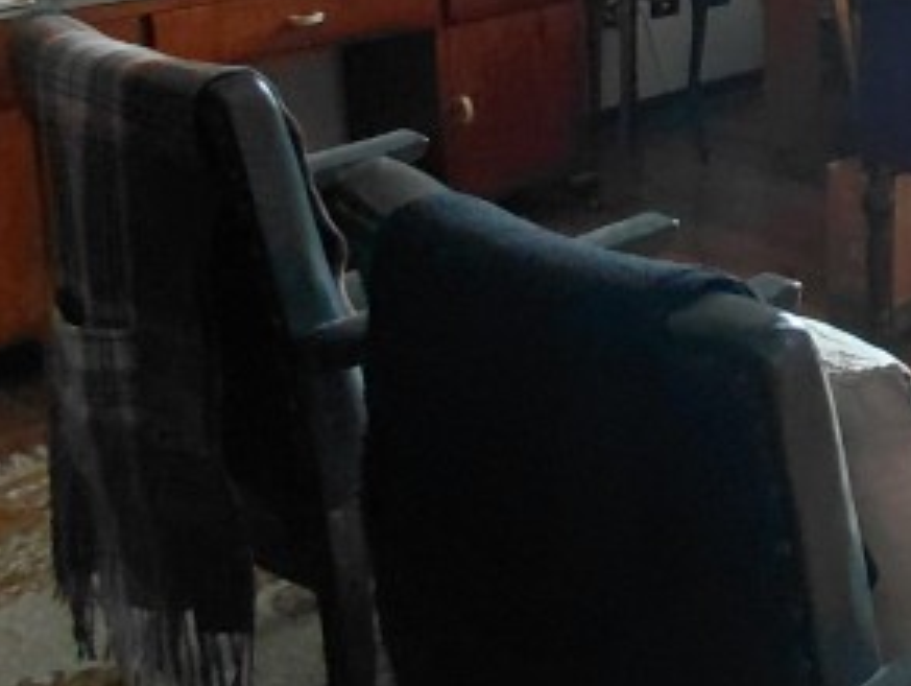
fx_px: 1476
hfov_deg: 30.1
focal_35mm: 56
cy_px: -11
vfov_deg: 24.8
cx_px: 1042
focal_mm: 1.64
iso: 100
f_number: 2.2
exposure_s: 1/60
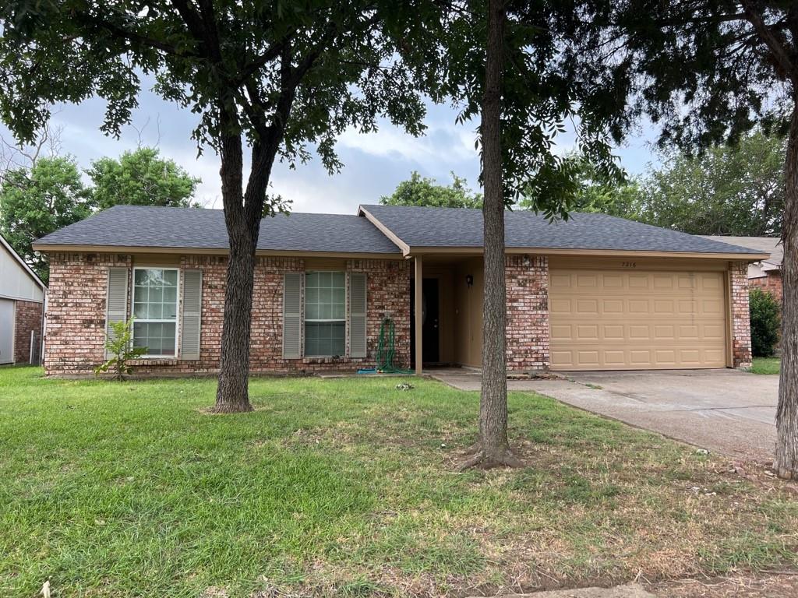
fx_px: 599
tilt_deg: +3.3
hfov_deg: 67.3
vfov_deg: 53.1
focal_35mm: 26
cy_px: 299
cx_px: 399
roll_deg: -0.6
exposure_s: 1/887
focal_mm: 5.7
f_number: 1.5
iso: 50
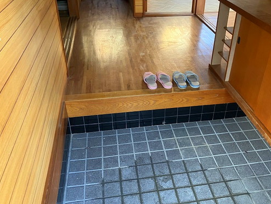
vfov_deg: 41.8
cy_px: 97
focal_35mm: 34
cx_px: 160
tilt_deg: -31.5
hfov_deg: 53.6
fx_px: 266
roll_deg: -1.1
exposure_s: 1/60
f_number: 1.8
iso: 200
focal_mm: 3.99
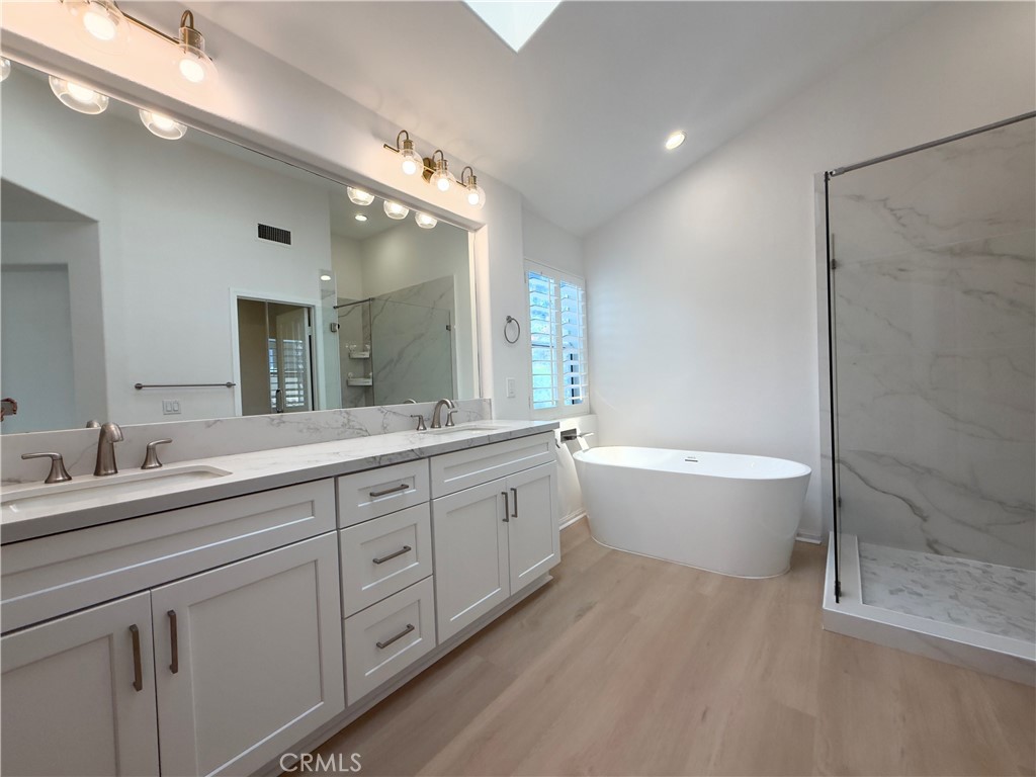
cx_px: 518
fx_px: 419
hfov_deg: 102.1
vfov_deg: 85.7
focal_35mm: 14
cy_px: 388
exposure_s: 1/121
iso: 64
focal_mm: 2.22
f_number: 2.2
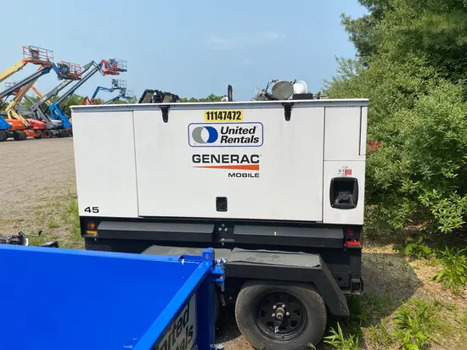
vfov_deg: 53.1
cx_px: 234
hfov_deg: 67.3
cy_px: 175
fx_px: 351
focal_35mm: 26
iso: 32
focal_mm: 4.25
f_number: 1.8
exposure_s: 1/3731
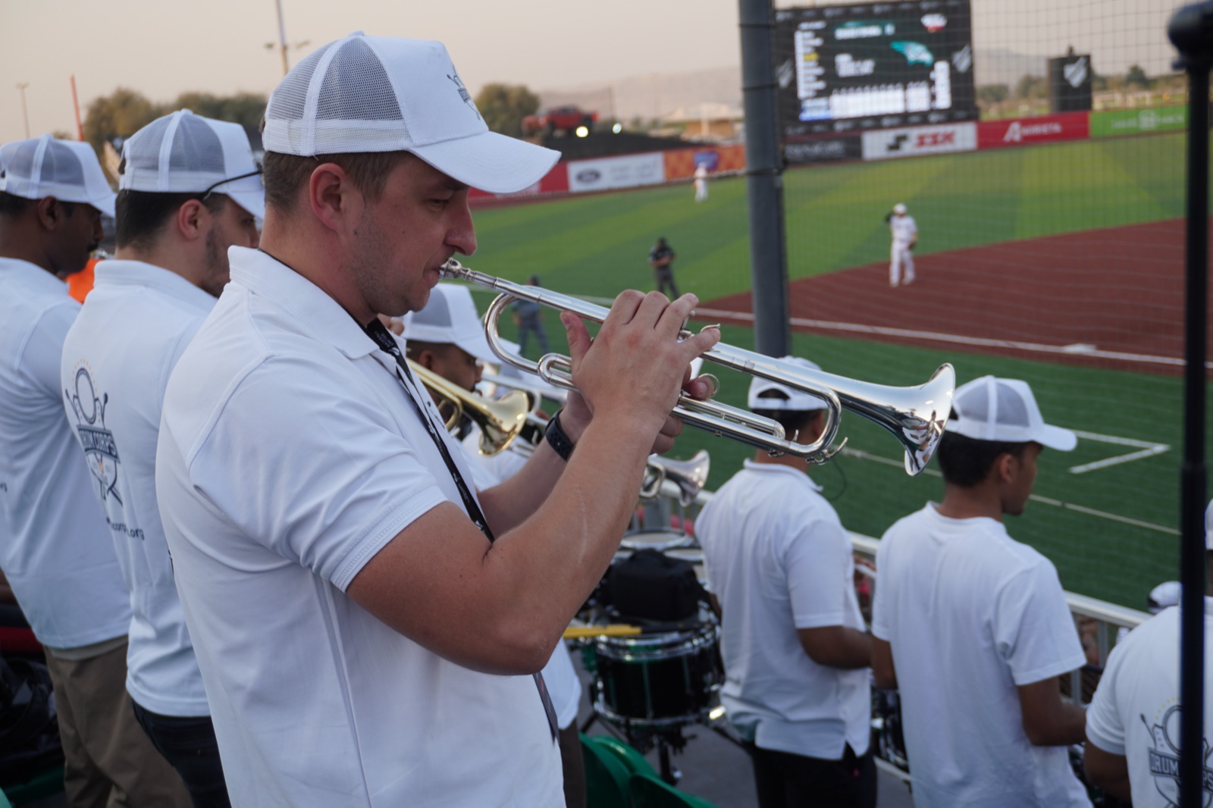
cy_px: 404
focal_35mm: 46
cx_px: 606
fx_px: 1566
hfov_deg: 42.3
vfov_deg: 28.9
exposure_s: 1/160
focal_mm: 31
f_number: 5
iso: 125
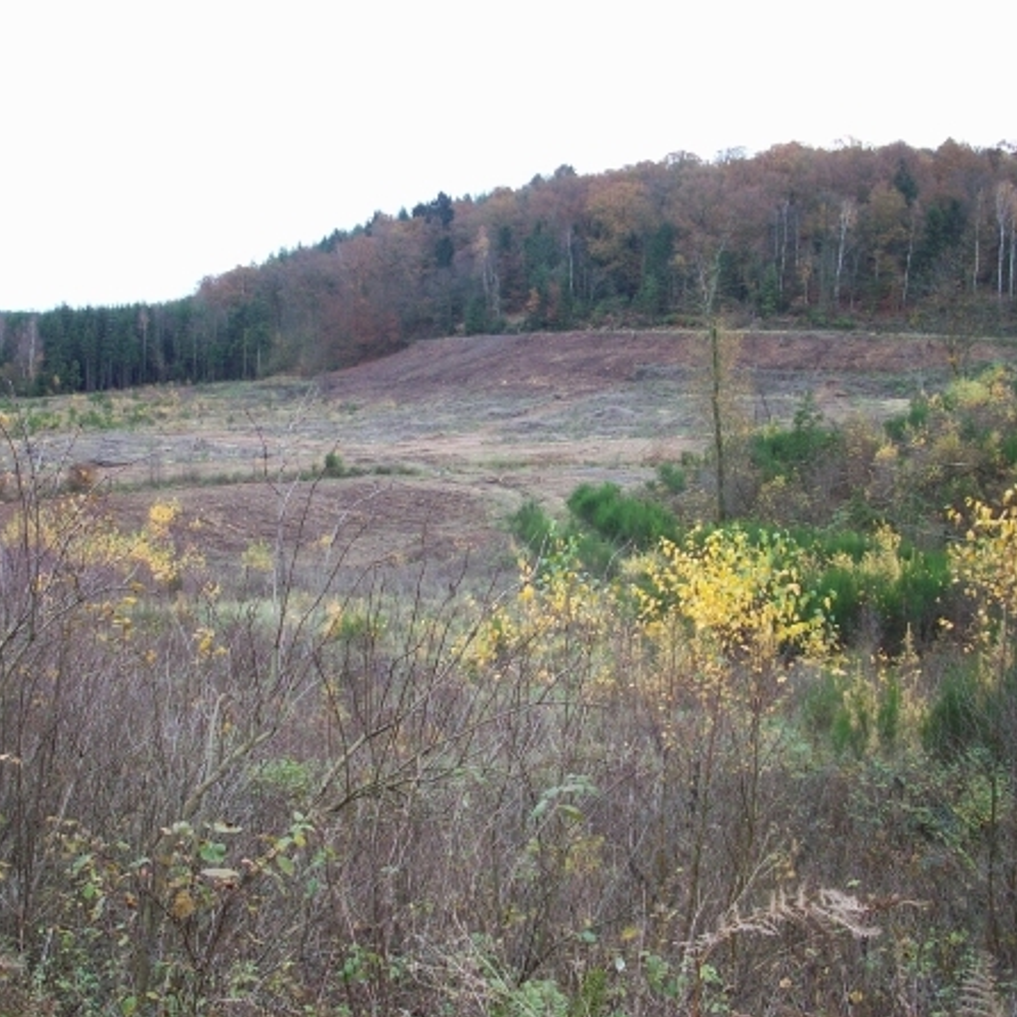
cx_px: 465
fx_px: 1463
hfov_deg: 38.3
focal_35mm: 44
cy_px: 506
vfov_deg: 38.3
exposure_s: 1/45
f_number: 2.8
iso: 109
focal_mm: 6.2
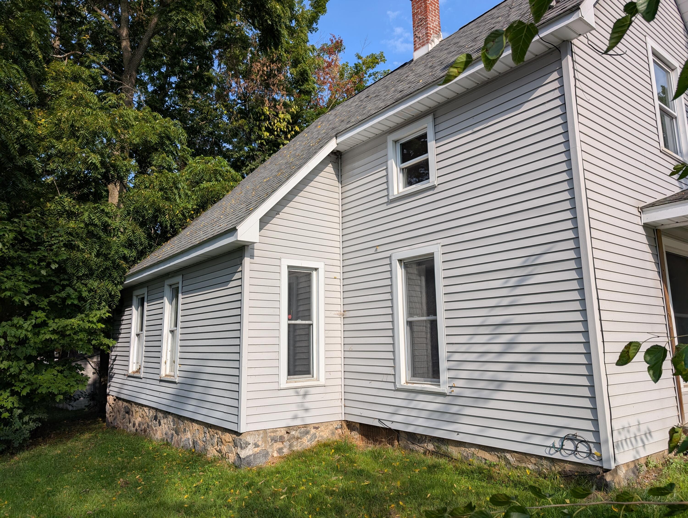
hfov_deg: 71.5
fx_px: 478
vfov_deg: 56.9
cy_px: 259
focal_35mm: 24
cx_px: 344
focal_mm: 6.9
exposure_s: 1/1103
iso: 18
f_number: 1.68
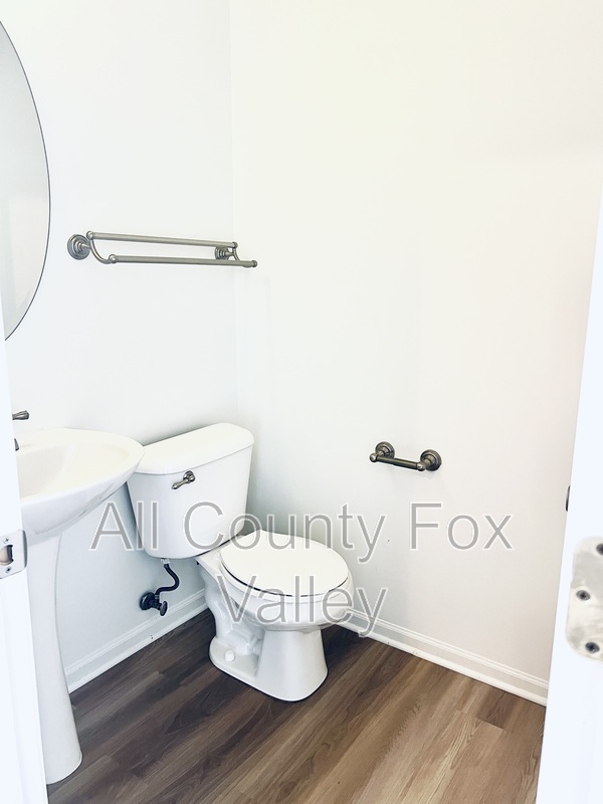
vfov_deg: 67.3
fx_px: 604
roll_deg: +0.2
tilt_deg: -9.9
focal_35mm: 26
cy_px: 402
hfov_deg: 53.1
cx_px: 302
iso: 125
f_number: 1.5
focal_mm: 5.7
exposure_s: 1/60
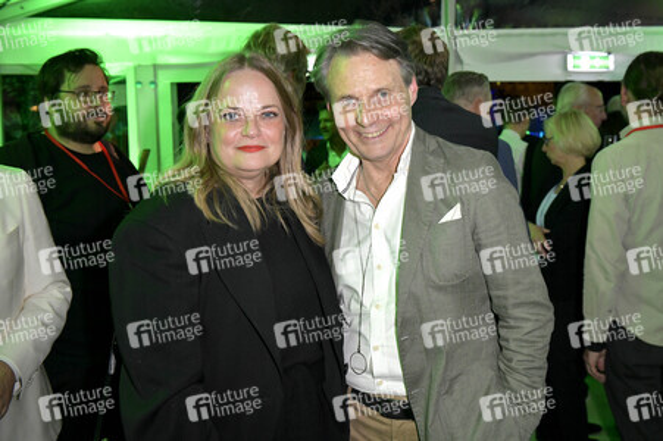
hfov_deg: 60.3
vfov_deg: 42.3
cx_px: 332
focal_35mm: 31
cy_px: 220
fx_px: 570
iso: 2000
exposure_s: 1/200
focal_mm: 31
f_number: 5
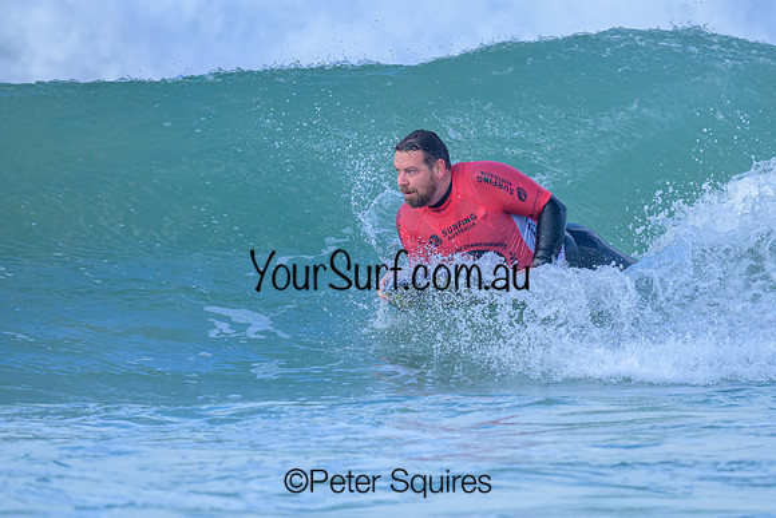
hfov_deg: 1.9
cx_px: 534
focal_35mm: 1100
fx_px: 23718
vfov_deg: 1.3
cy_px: 356
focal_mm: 800
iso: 1000
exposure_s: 1/2000
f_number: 6.3
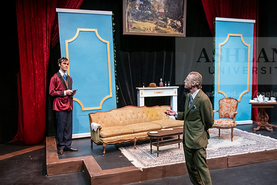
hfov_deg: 50.5
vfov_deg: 35.0
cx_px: 158
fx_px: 293
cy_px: 106
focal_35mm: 38
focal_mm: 32
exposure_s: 1/200
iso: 3200
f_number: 2.8
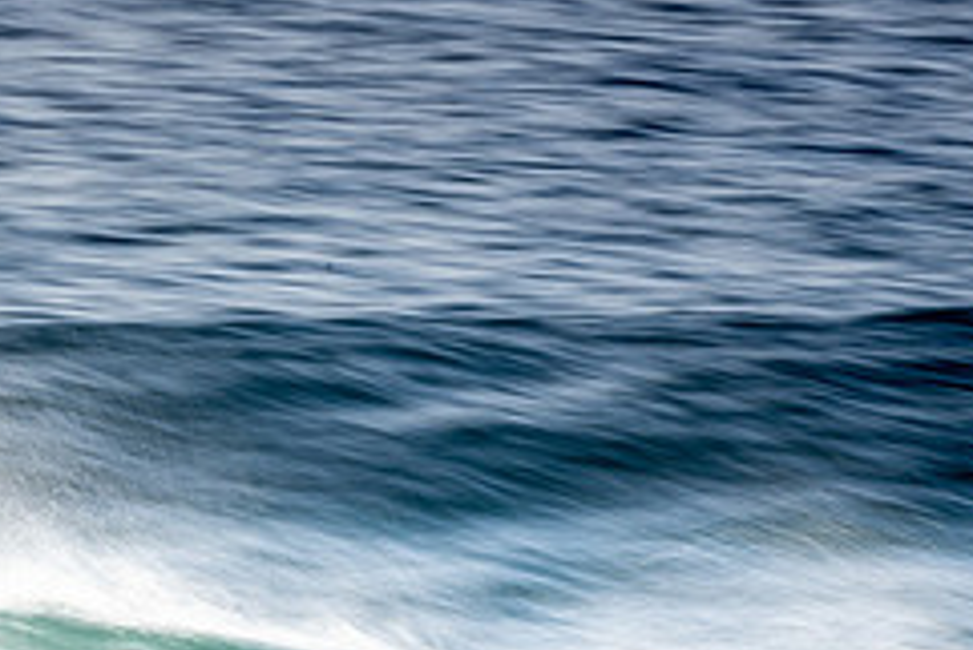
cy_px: 753
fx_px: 48894
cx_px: 137
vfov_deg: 0.8
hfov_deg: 1.1
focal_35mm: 1808
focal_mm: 500
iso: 125
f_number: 32
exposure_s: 1/20
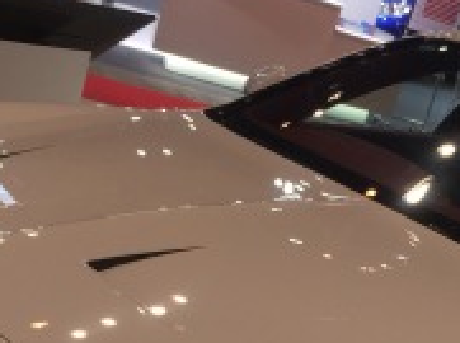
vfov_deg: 15.1
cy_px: 410
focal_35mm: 94
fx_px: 1247
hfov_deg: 20.7
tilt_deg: -20.4
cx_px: 353
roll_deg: -19.0
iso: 40
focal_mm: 4.15
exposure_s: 1/60
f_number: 2.2
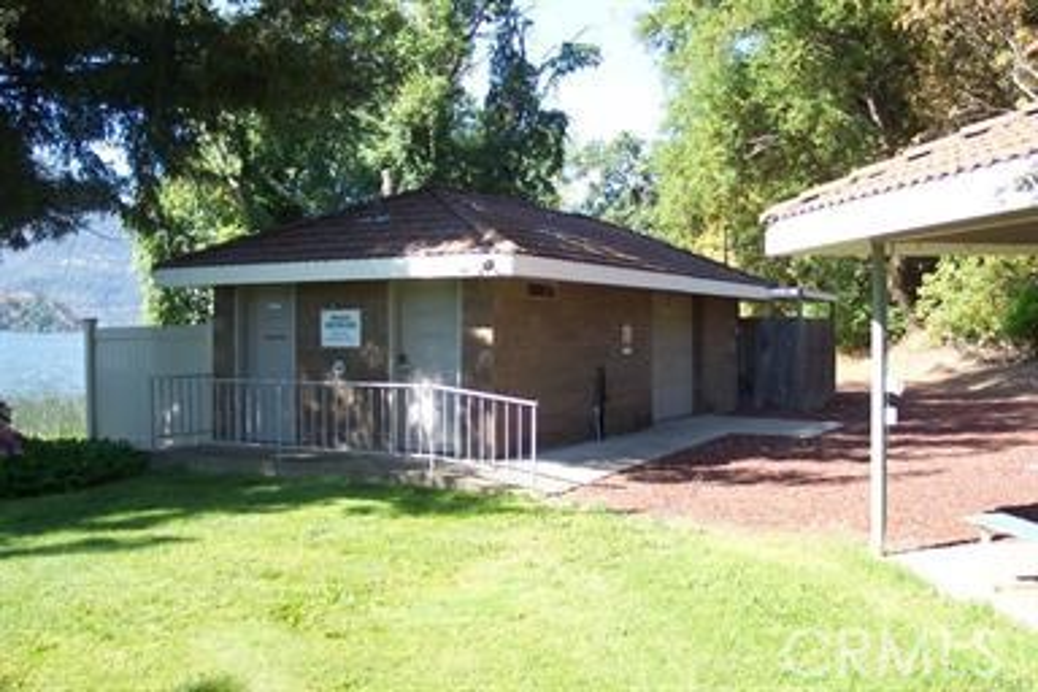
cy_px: 346
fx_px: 1096
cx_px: 519
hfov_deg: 50.7
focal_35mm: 38
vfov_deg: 35.1
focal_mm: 8
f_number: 2.8
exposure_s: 1/500
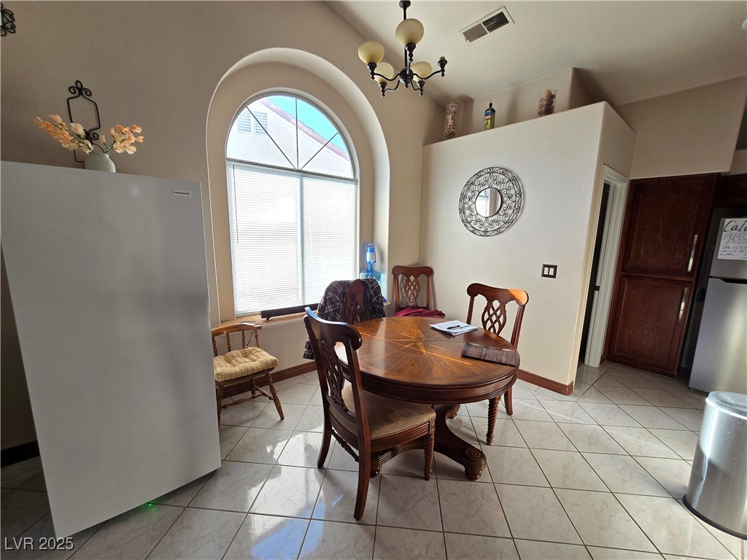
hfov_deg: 106.2
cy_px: 280
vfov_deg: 89.9
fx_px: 281
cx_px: 374
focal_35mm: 13
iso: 50
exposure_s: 1/130
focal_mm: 2.2
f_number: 2.2
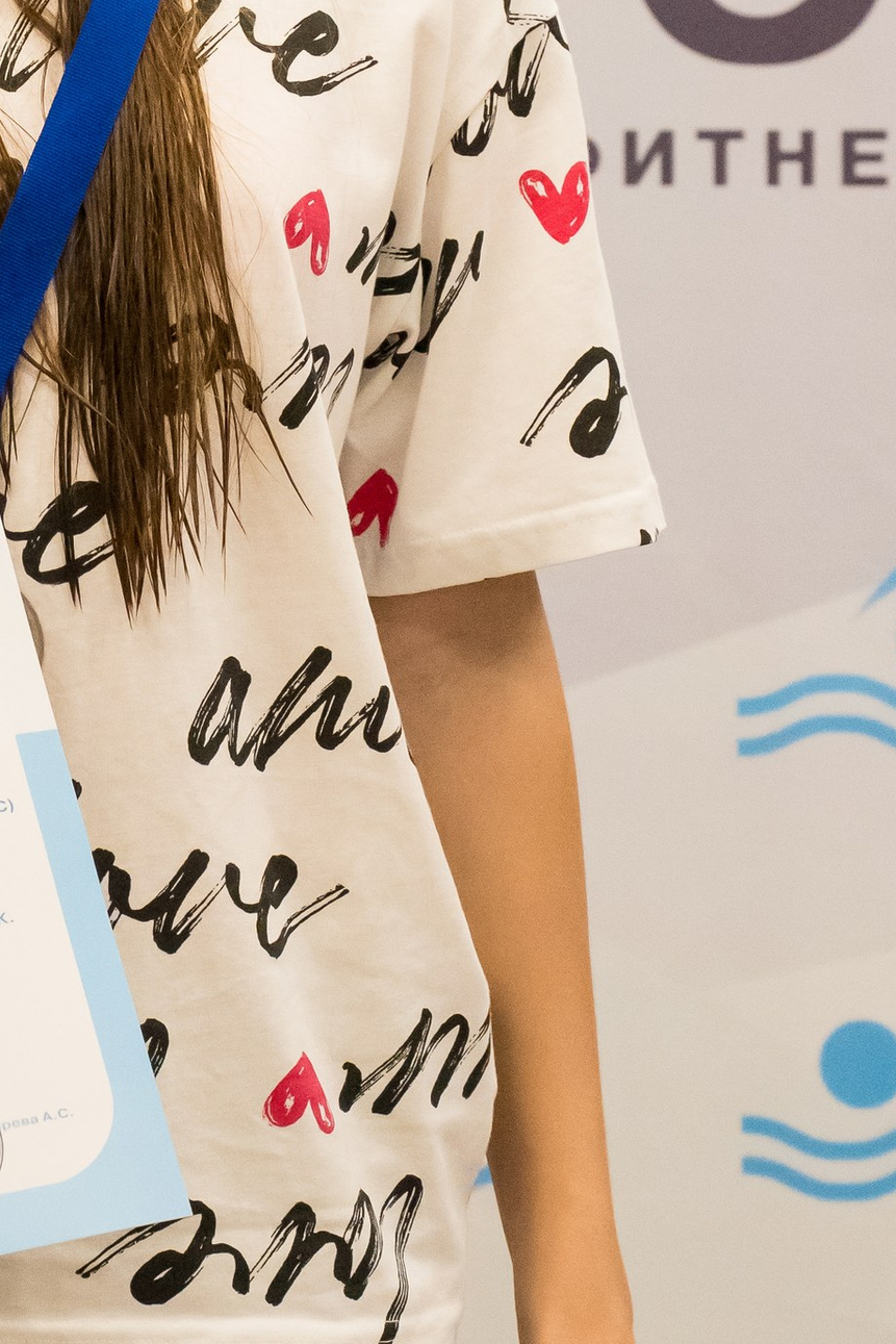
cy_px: 48
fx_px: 8770
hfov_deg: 5.8
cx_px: 5
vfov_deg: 8.7
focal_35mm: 235
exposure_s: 1/500
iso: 6400
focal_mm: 79
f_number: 6.3
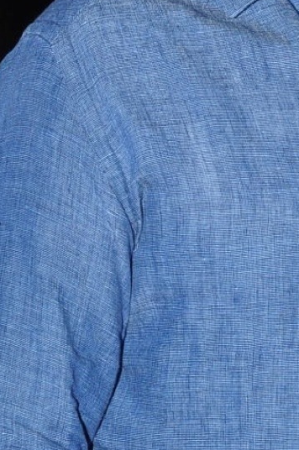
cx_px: 328
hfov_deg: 5.6
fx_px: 3035
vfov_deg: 8.5
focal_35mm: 243
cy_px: 251
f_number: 11
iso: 500
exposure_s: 1/125
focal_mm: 48
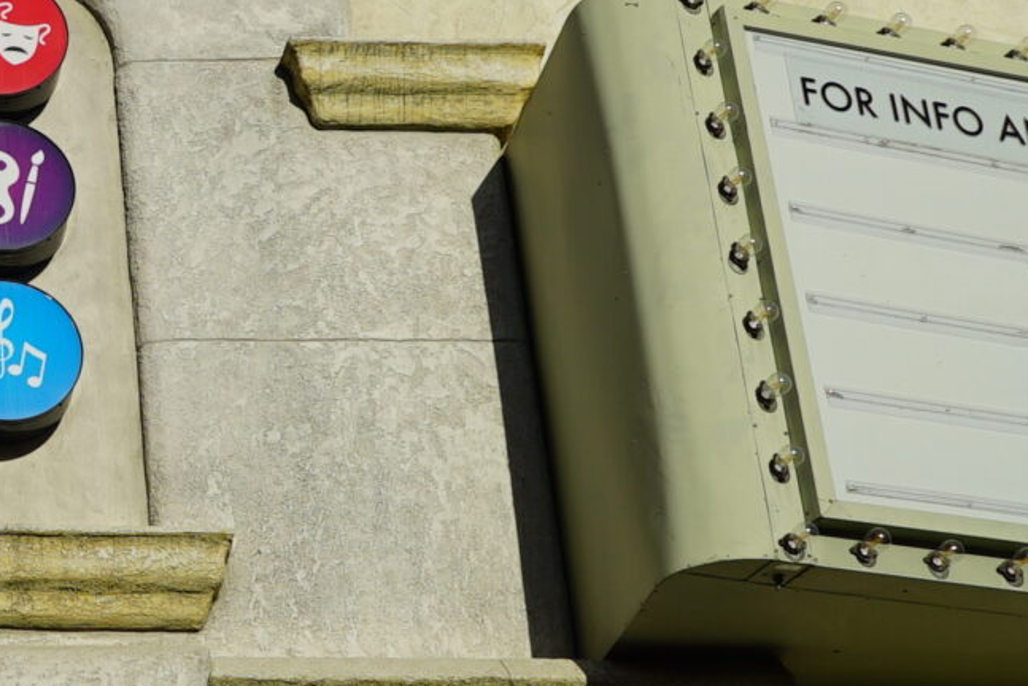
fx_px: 2714
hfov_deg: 20.3
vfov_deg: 14.4
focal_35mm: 95
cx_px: -148
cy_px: 197
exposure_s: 1/250
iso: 100
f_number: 13
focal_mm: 24
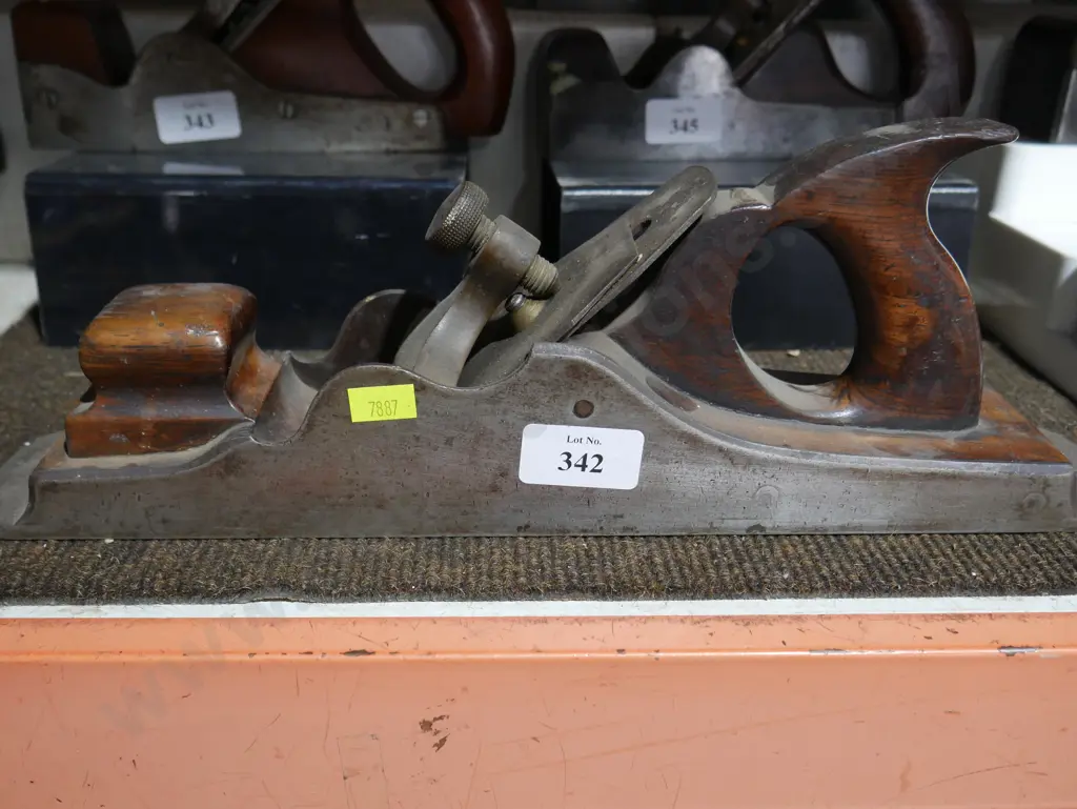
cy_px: 404
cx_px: 538
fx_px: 1058
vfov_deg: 41.8
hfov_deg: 53.9
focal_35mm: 34
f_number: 4
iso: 800
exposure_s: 1/60
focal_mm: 17
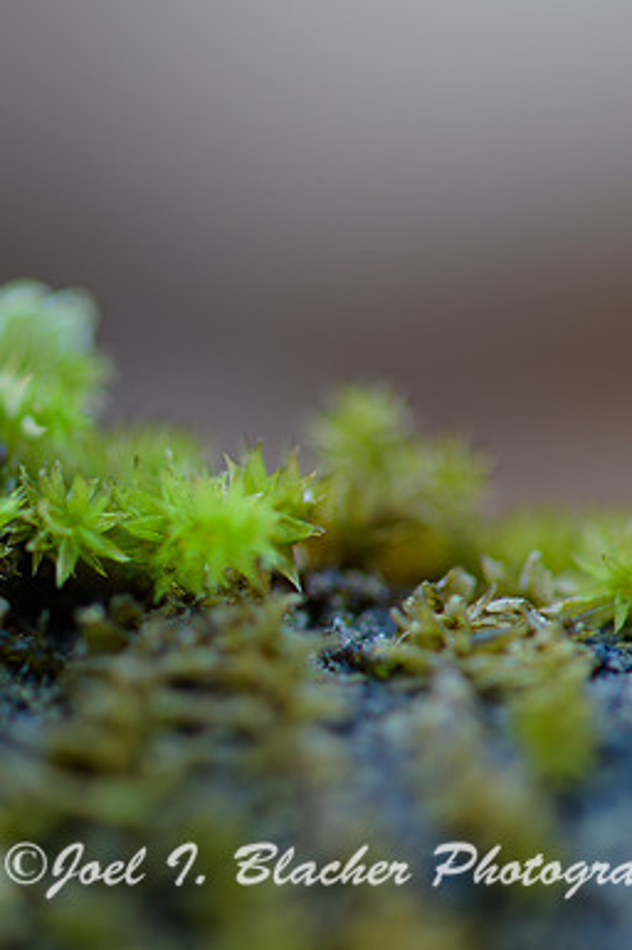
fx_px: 14324
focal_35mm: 543
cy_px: 475
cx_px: 44
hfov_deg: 2.5
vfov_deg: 3.8
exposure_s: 1.3
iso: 64
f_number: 10
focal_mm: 360
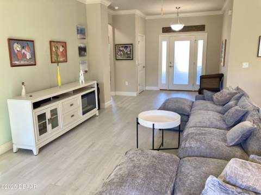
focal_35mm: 28
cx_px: 130
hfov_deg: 63.5
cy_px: 98
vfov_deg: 49.7
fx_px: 211
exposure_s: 1/60
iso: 64
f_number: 1.8
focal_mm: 3.99
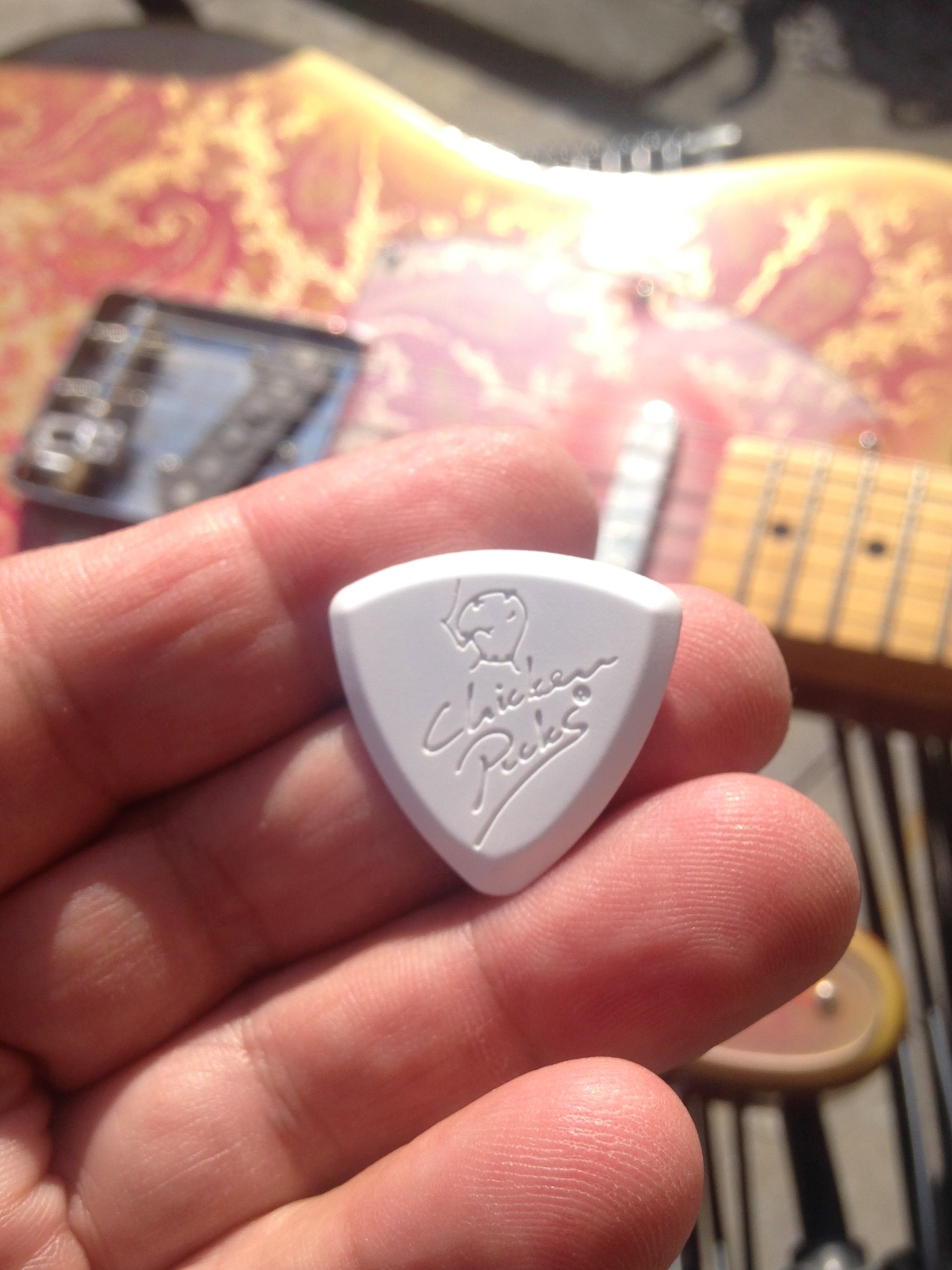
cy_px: 664
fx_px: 1320
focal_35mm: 36
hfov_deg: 39.6
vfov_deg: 51.3
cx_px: 492
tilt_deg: -47.7
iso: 50
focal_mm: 4.12
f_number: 2.4
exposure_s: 1/1323
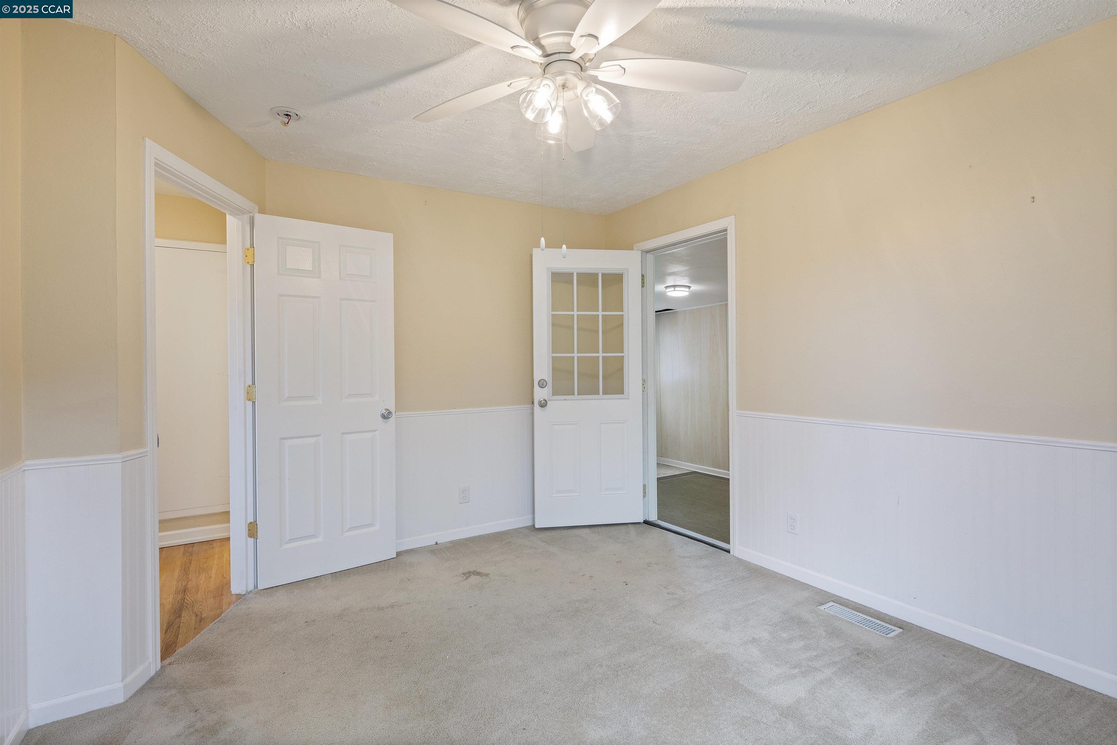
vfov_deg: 70.4
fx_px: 527
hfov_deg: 93.3
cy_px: 372
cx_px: 558
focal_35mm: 17
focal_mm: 17
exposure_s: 1/1.67
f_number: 14
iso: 200
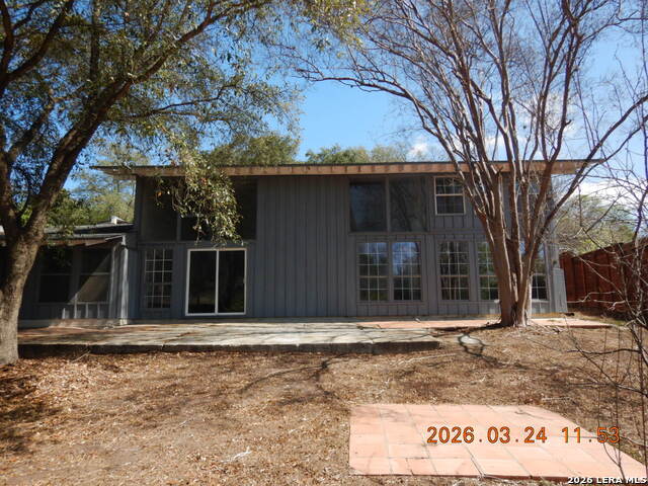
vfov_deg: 56.8
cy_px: 243
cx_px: 324
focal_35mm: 24
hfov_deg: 71.6
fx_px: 449
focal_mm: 4.3
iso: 125
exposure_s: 1/1250
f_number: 2.8
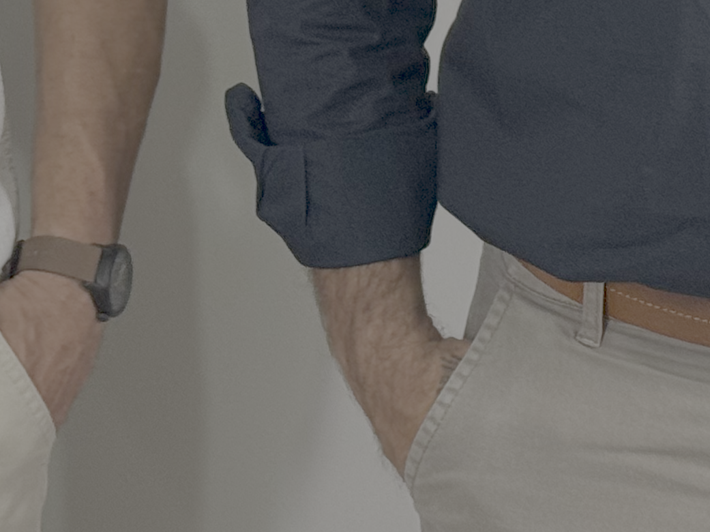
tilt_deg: -5.2
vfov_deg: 7.7
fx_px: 3814
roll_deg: +0.1
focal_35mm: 186
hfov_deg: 10.6
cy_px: -467
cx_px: 256
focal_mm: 6.76
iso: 125
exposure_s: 1/60
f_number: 1.78
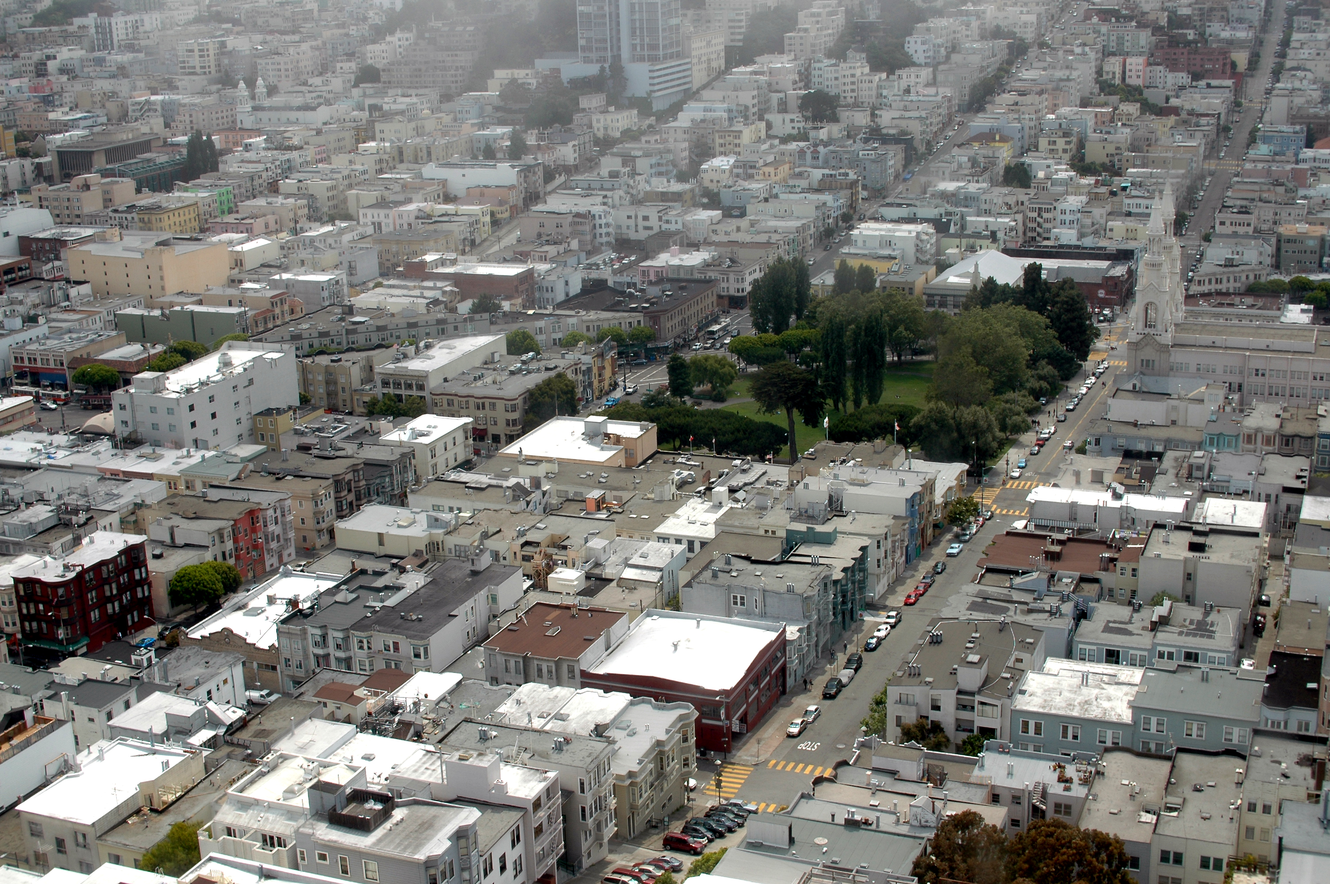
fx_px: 1661
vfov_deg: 29.8
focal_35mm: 45
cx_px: 665
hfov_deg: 43.6
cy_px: 442
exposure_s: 1/250
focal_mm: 30
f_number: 11
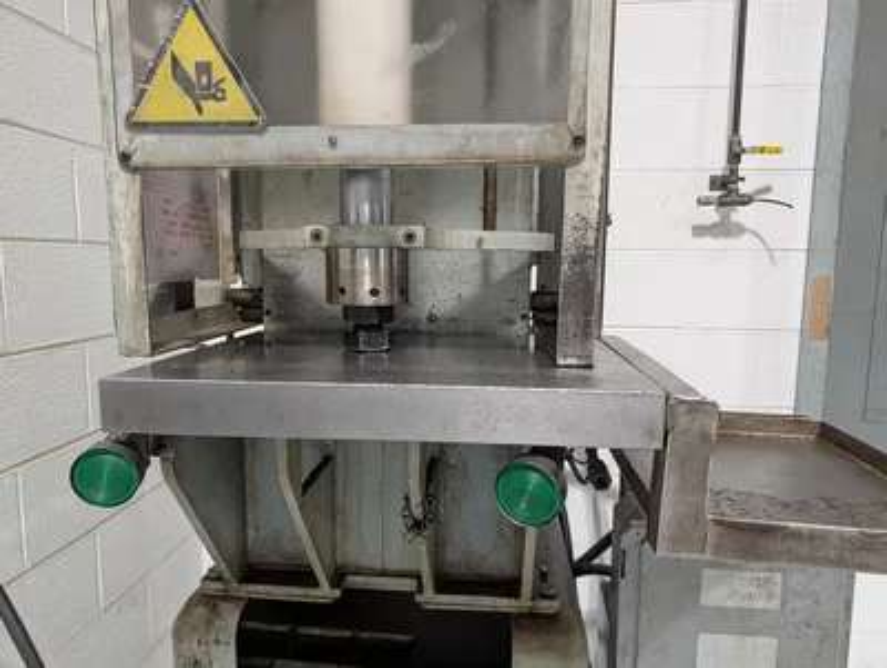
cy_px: 334
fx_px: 616
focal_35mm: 24
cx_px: 444
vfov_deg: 56.9
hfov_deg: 71.5
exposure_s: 1/540
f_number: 1.68
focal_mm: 6.9
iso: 1198
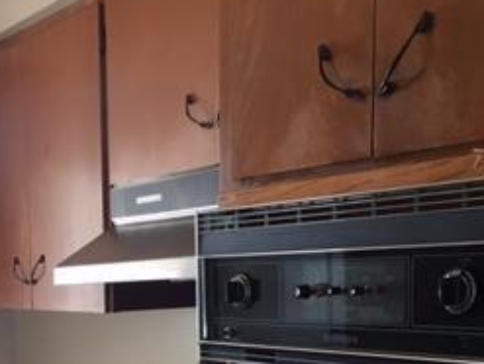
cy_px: 442
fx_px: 1050
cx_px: 20
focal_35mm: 75
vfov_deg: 18.6
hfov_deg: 24.9
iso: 32
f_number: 2.2
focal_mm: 4.15
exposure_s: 1/30
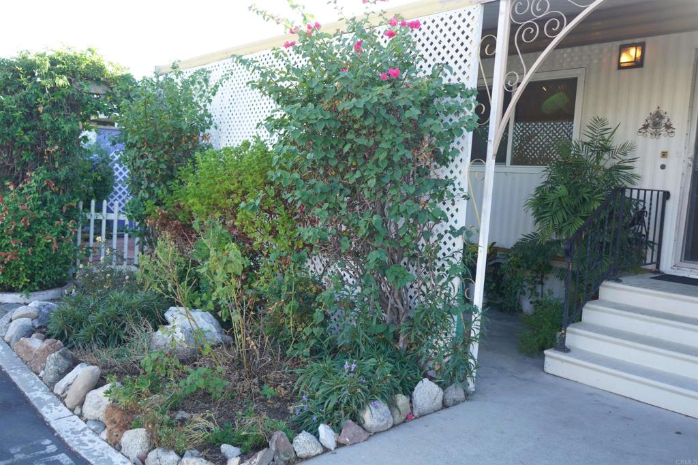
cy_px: 232
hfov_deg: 63.7
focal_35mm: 29
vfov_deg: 45.0
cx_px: 349
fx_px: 562
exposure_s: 1/160
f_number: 4
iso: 250
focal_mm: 29
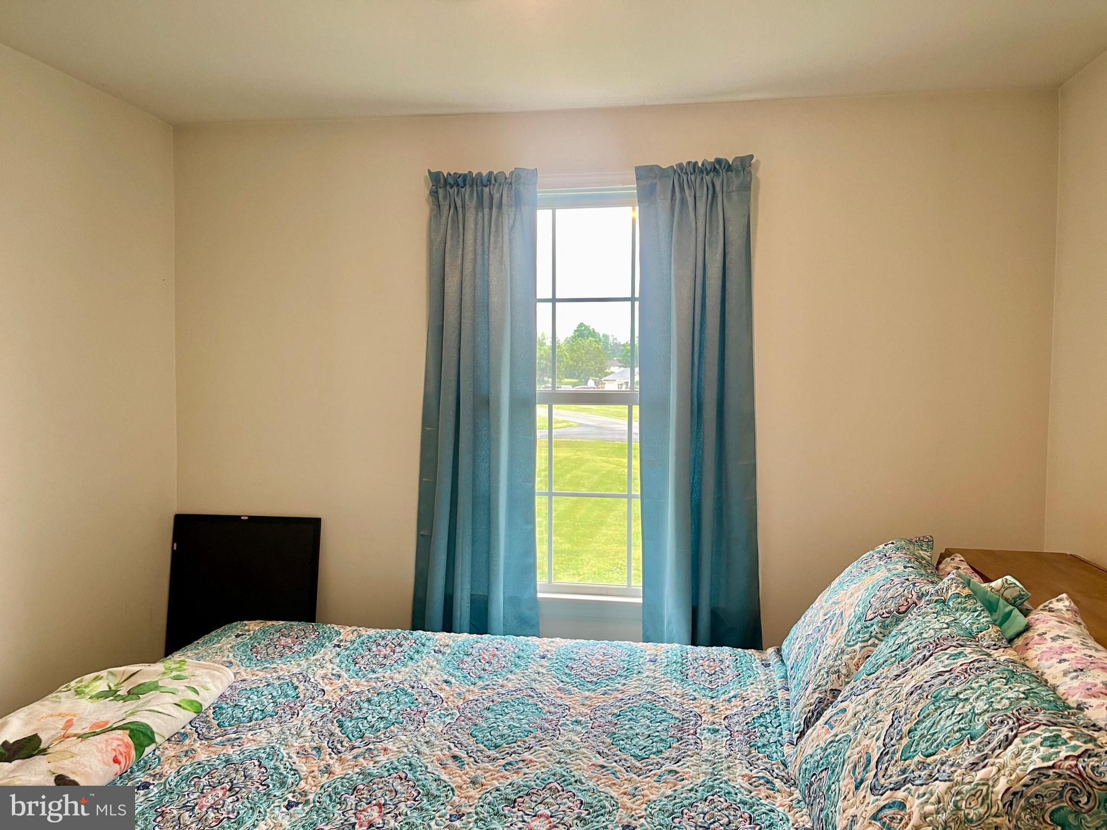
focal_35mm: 25
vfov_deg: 54.9
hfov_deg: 69.4
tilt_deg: -3.8
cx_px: 554
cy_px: 415
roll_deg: -0.7
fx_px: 799
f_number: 1.6
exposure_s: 1/60
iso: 80
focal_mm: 5.1
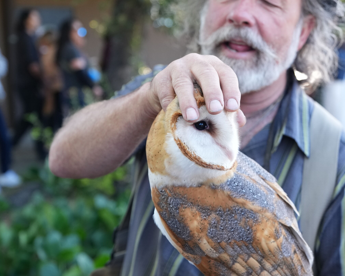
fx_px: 674
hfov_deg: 28.7
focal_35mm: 66
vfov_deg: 23.1
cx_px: 194
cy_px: 133
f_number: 2.8
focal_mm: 33
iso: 800
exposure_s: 1/500
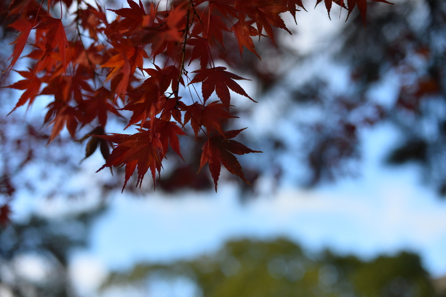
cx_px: 223
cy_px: 148
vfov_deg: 27.0
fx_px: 619
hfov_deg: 39.6
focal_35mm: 50
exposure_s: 1/3200
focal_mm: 50
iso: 400
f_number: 2.2
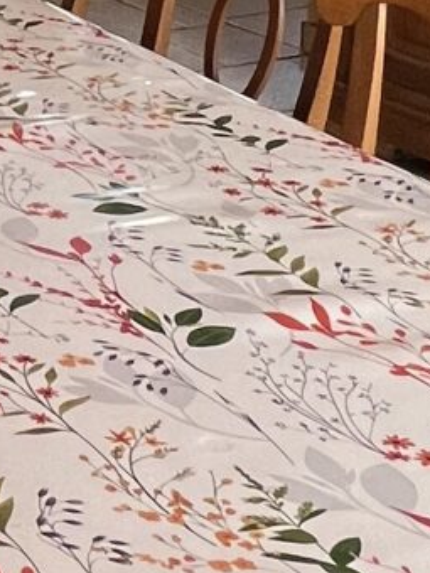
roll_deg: +1.7
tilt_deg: -5.5
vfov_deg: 18.0
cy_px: -273
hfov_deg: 13.1
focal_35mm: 98
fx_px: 1623
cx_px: -423
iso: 64
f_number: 1.8
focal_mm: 1.57
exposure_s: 1/99
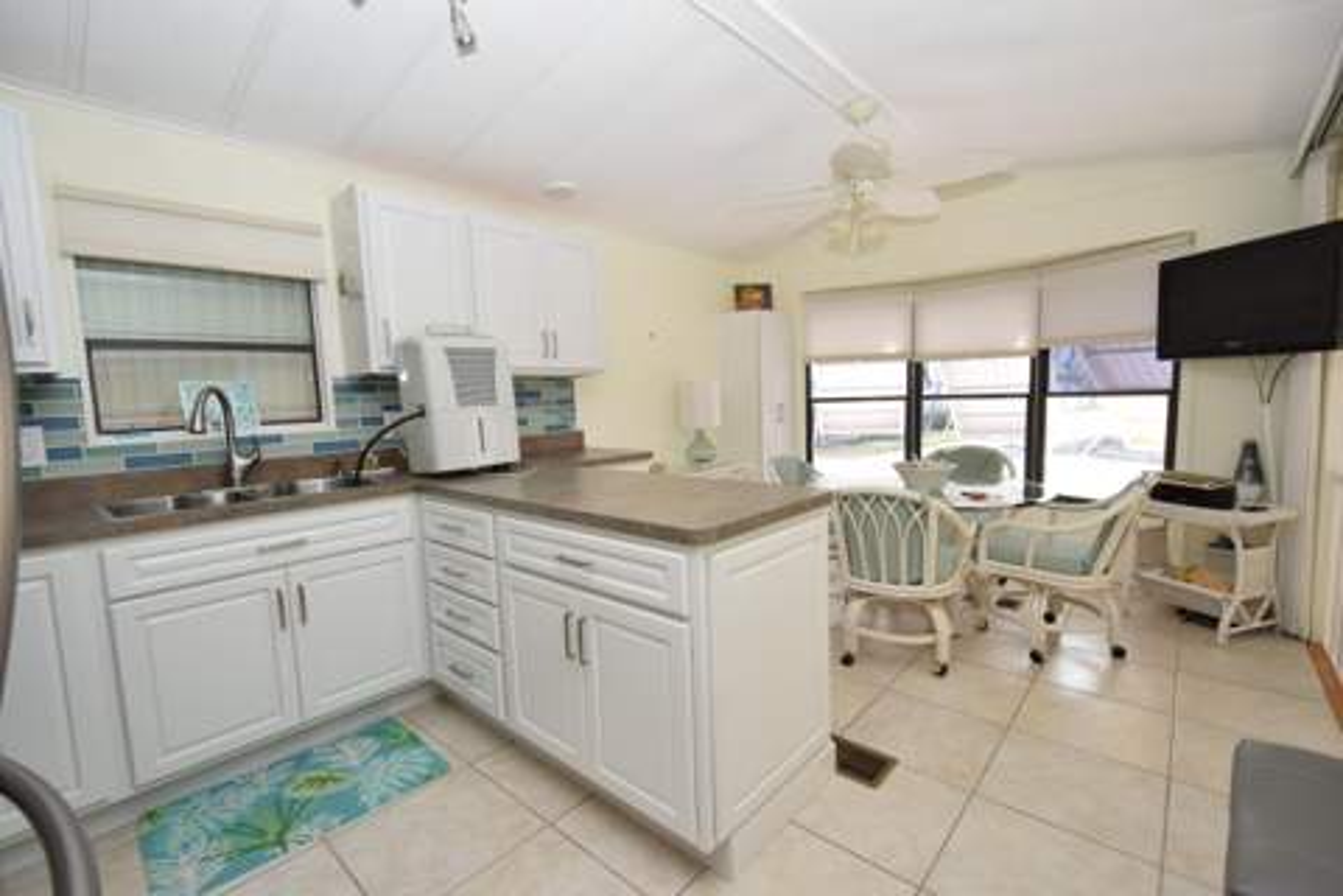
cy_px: 448
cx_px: 672
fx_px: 560
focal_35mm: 15
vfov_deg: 77.3
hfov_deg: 100.4
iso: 220
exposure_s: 1/125
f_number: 5.6
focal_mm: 10
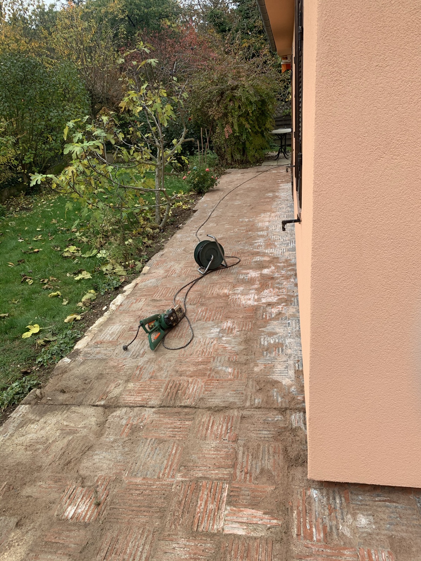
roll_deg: +4.2
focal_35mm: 26
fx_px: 422
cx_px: 210
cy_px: 280
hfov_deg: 53.1
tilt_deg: -20.6
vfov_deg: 67.3
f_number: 1.8
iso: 25
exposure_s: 1/459
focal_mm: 4.25
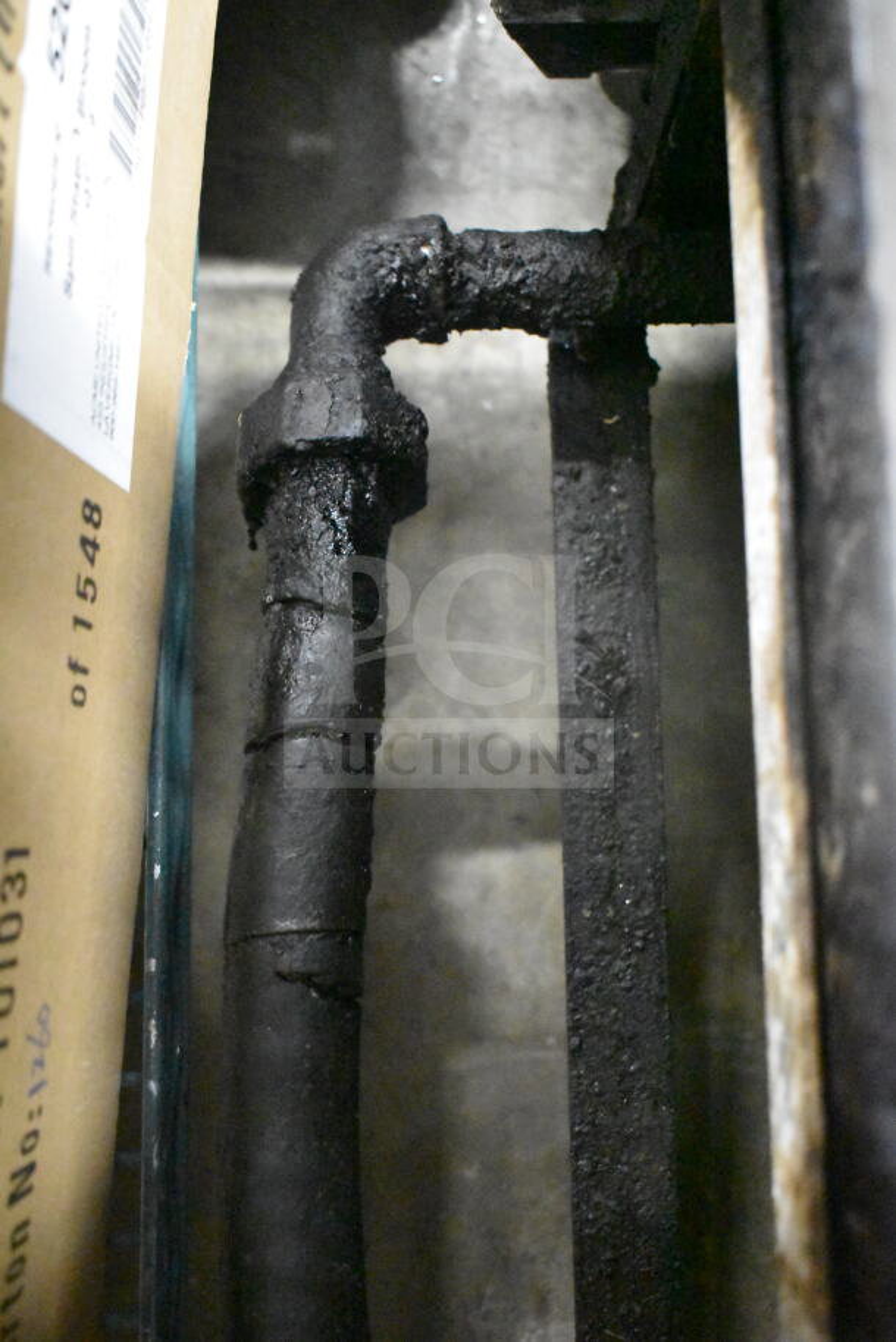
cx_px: 448
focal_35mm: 36
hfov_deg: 36.9
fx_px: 1343
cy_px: 671
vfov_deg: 53.1
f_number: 4
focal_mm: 24
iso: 22800
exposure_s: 1/40
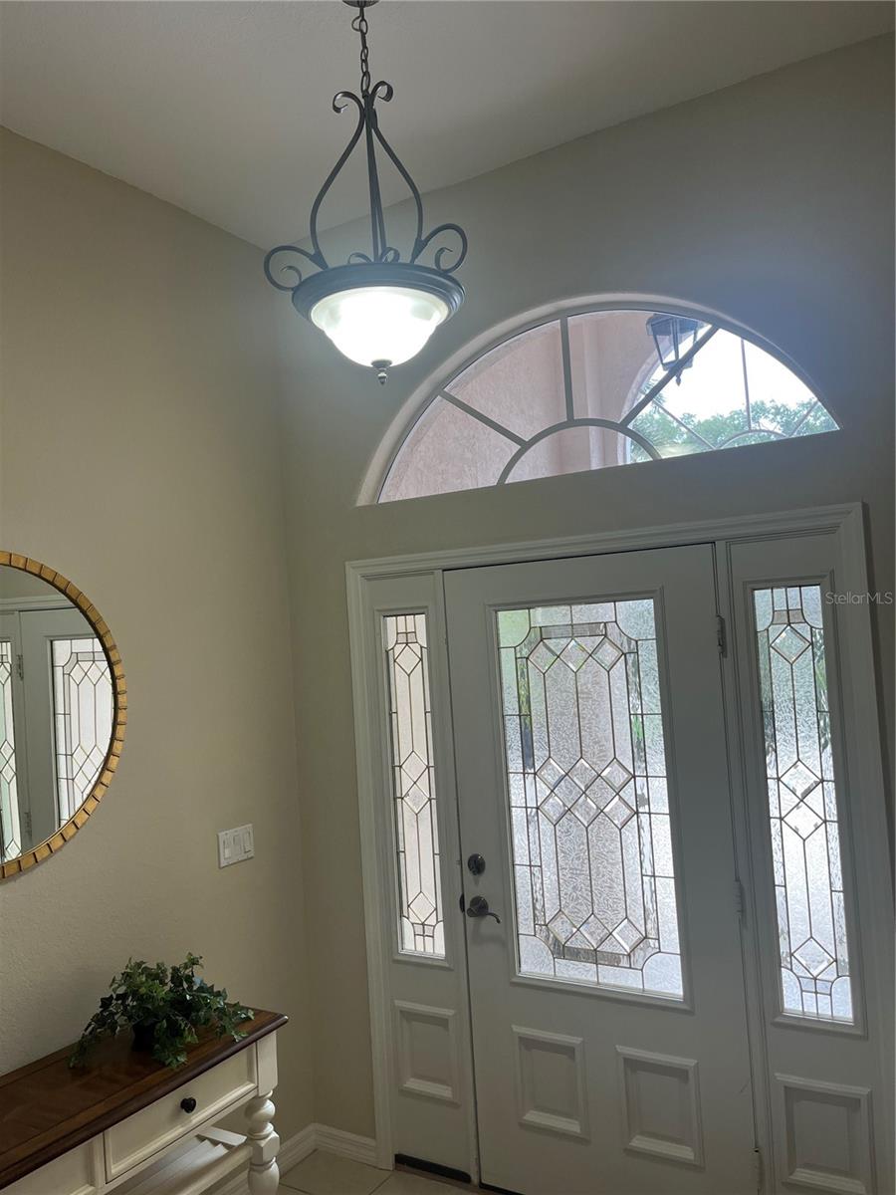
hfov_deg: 53.1
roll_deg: +2.3
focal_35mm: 26
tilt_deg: +2.5
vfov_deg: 67.3
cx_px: 448
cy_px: 598
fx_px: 897
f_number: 1.6
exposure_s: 1/120
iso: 64
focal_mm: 5.1
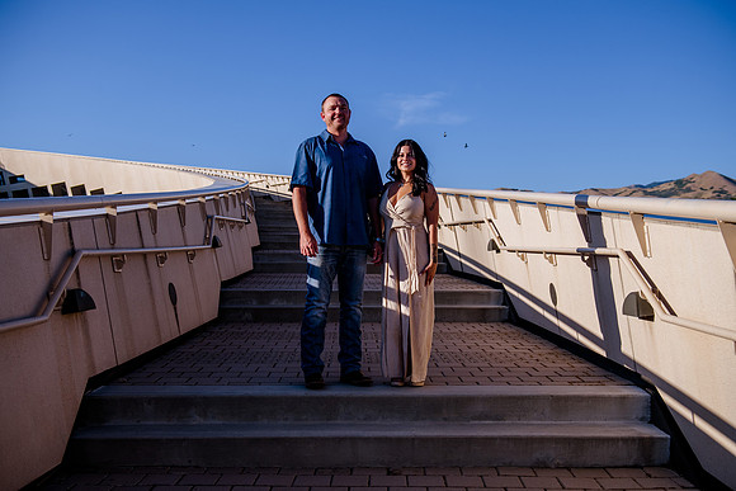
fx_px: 791
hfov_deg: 49.9
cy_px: 246
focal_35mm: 39
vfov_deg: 34.5
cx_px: 368
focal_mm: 38
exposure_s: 1/2000
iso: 200
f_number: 4
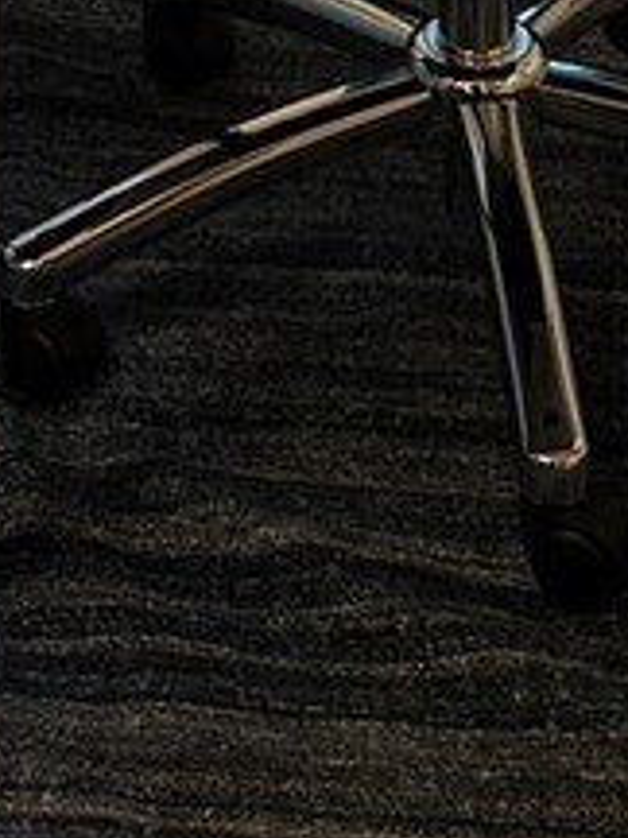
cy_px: -1141
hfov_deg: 9.3
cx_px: 209
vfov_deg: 10.7
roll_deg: +0.2
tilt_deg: -13.8
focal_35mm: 160
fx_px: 3870
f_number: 1.78
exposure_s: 1/60
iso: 200
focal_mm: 6.76
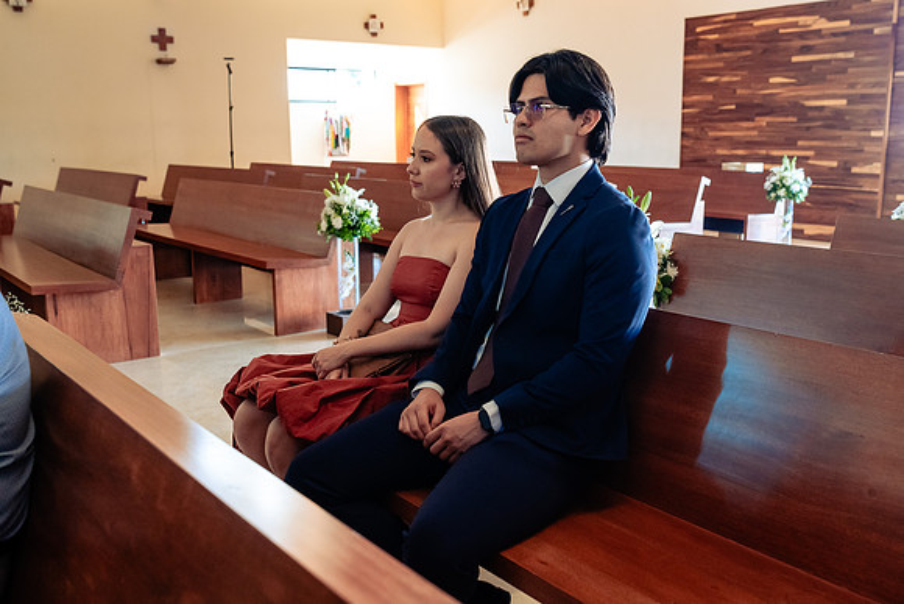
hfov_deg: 52.8
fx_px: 909
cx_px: 467
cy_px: 292
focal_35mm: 36
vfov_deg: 36.7
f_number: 4.5
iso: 2500
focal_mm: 35
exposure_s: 1/160
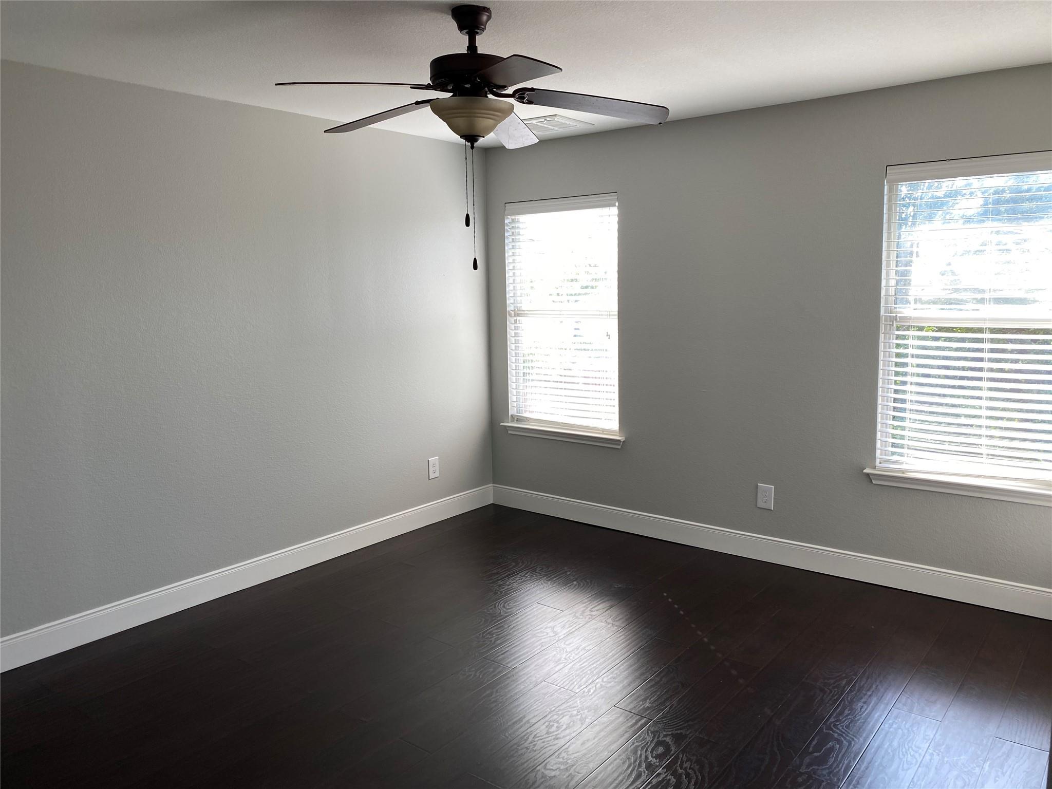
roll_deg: +0.9
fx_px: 790
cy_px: 394
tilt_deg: -6.3
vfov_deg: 53.1
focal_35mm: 26
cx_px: 526
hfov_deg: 67.3
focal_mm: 4.25
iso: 32
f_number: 1.8
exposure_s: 1/120
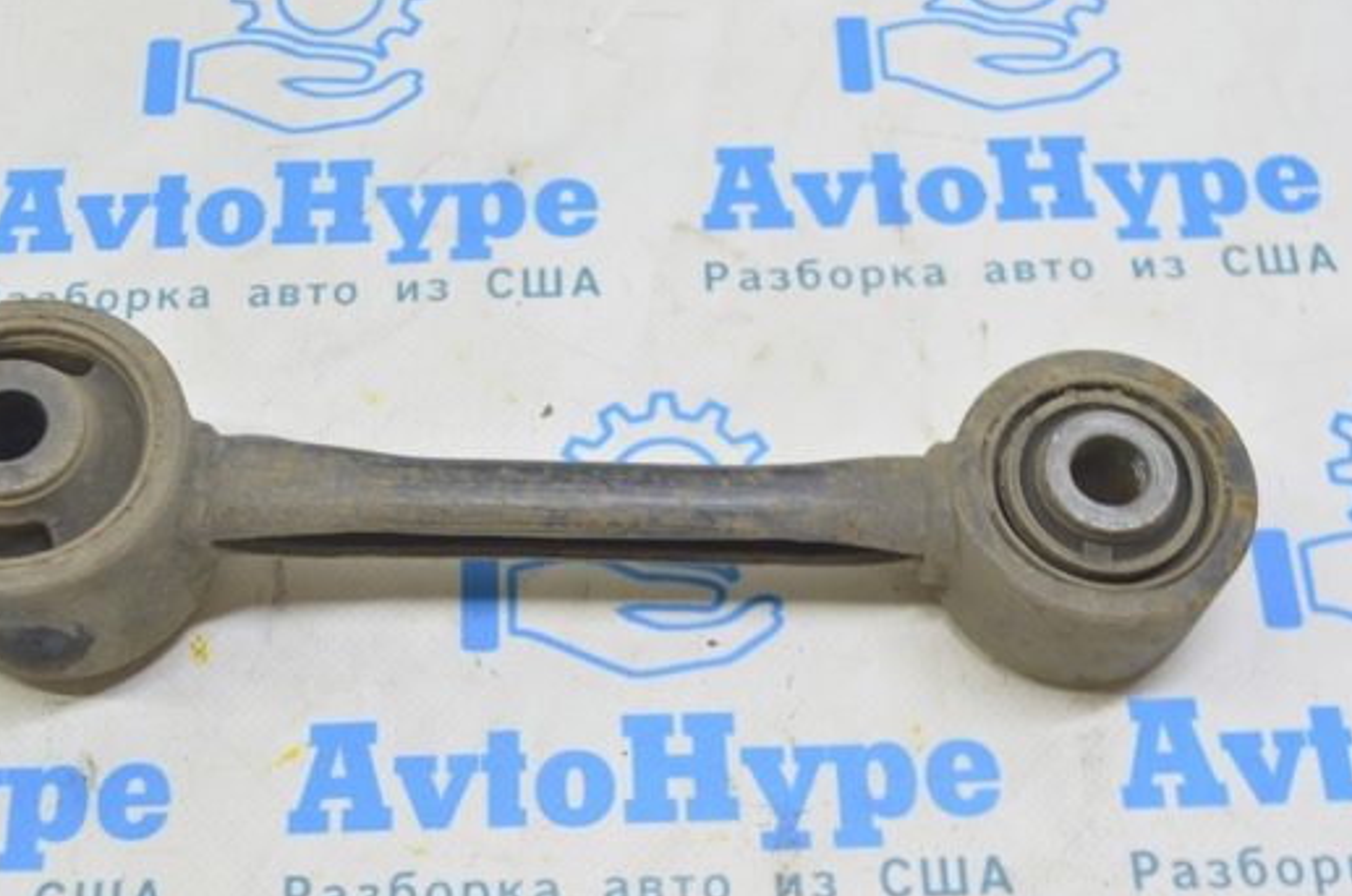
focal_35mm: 52
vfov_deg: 25.9
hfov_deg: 38.1
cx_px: 565
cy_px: 498
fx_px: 1950
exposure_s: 1/20
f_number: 5.6
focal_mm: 28
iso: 400
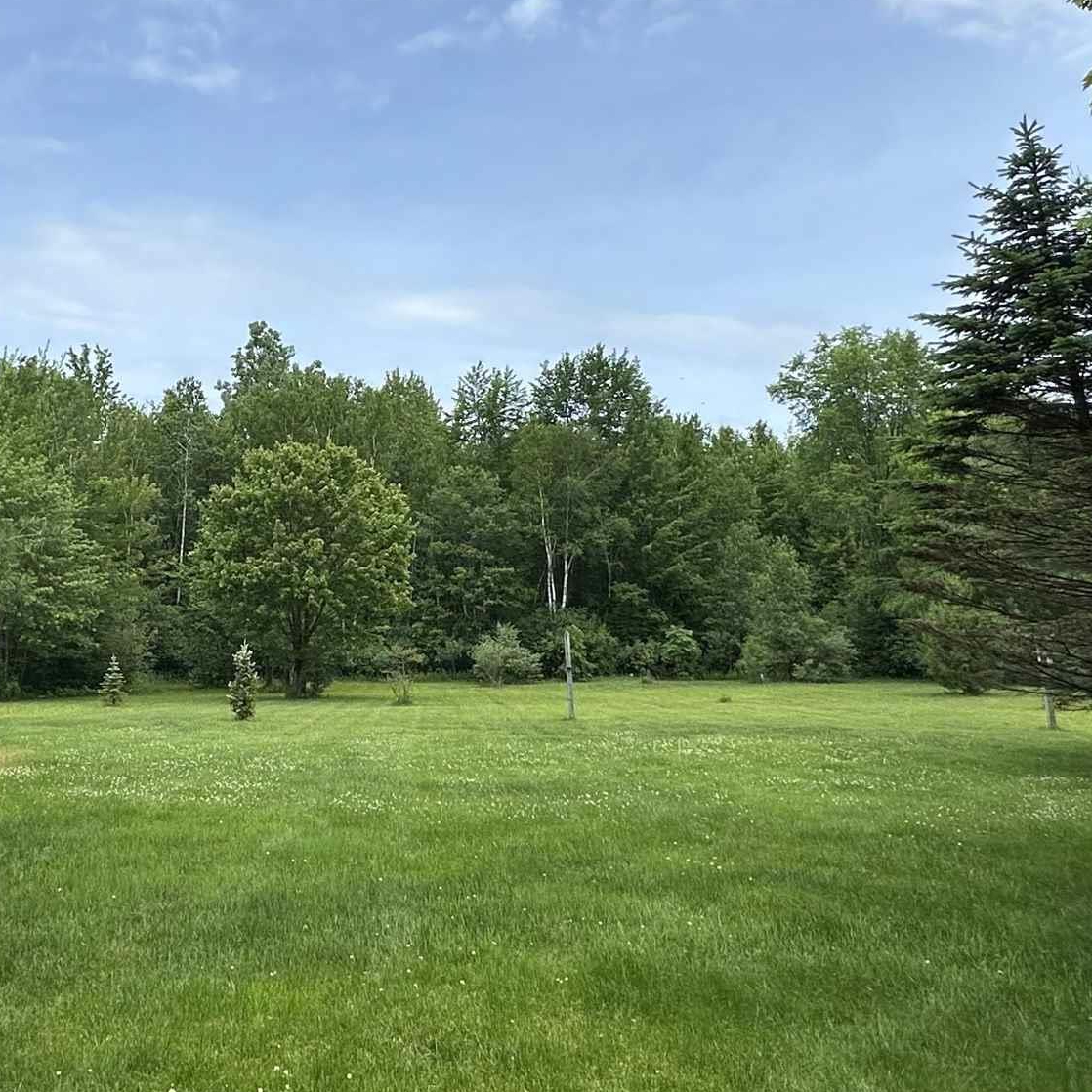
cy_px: 384
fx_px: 1213
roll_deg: -0.8
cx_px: 178
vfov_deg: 47.8
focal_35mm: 34
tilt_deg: +12.8
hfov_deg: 45.3
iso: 50
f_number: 2.2
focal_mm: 2.22
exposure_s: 1/1916
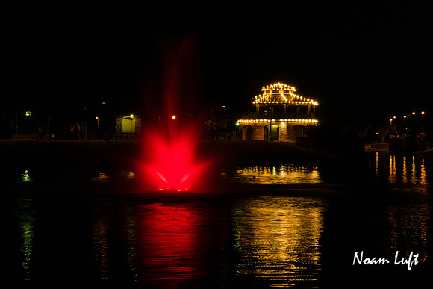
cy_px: 144
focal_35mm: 75
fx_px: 902
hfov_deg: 27.0
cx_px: 192
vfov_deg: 18.2
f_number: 20
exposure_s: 1
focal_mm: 65
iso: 200
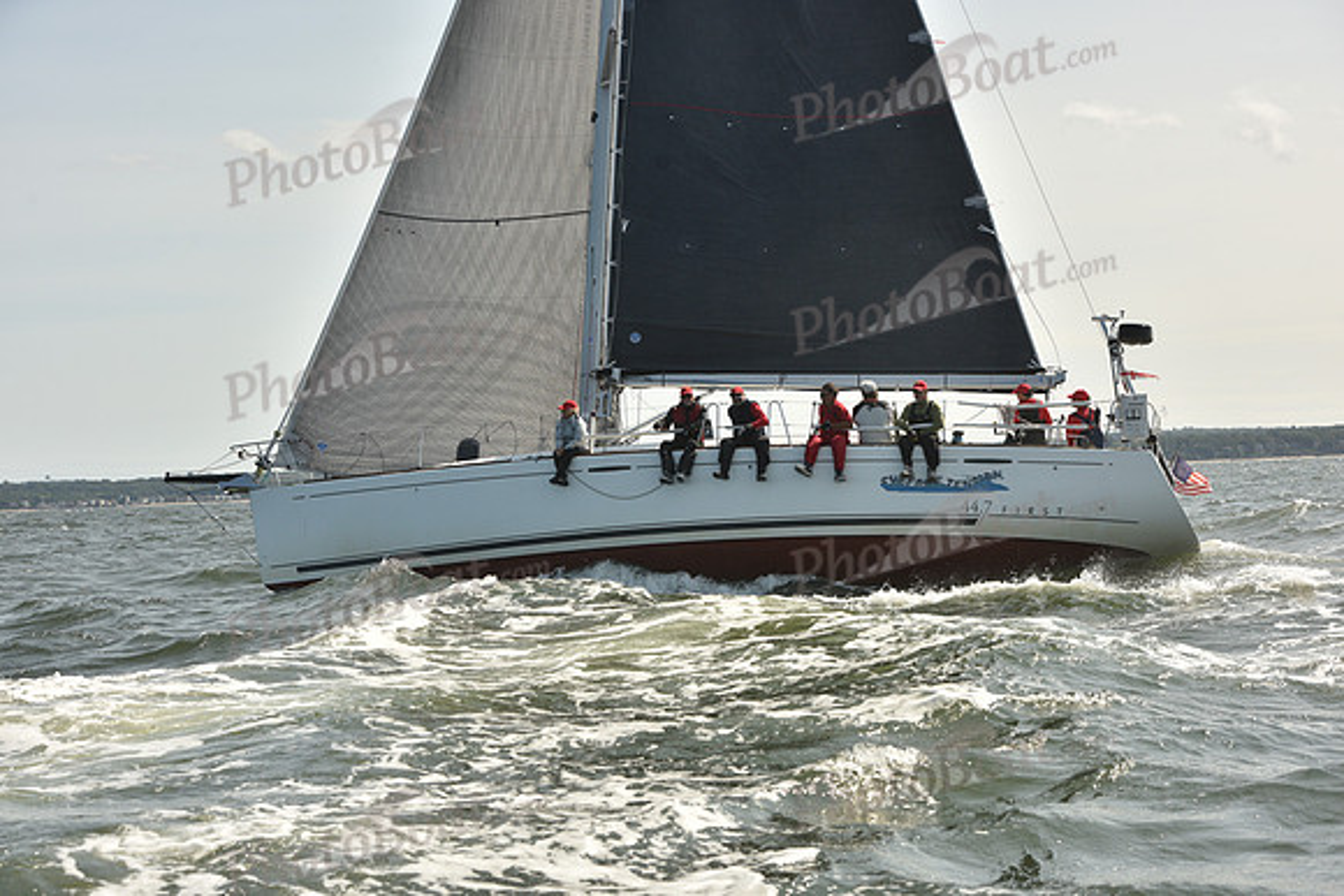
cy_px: 448
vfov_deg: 19.5
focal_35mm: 70
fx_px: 2614
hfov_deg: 28.8
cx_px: 672
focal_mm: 70
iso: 250
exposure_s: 1/800
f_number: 9
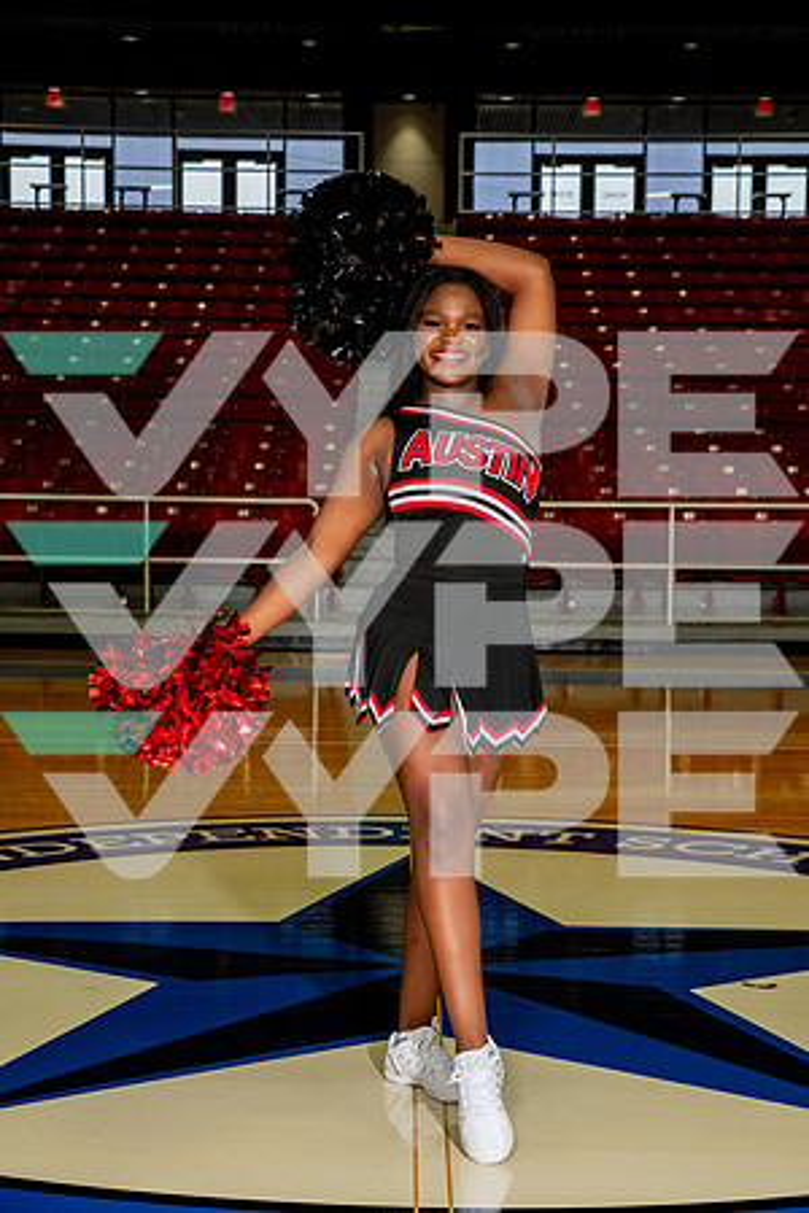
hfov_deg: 19.5
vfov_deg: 28.8
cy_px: 606
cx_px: 404
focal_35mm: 70
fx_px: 2359
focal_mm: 70
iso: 800
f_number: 7.1
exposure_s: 1/320
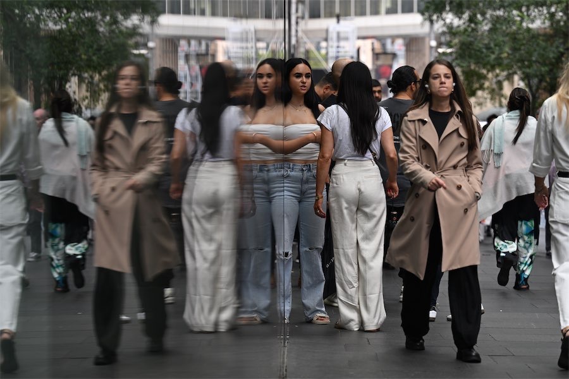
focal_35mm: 92
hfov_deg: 22.1
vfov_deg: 14.9
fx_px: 1454
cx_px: 284
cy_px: 190
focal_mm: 92
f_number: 2.8
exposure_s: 1/400
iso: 200
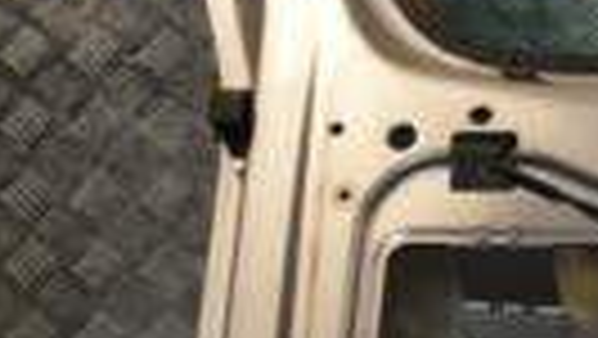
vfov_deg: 7.8
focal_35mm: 156
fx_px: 2475
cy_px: 113
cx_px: 1039
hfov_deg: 12.7
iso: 800
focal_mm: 22
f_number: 9
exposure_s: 1/200
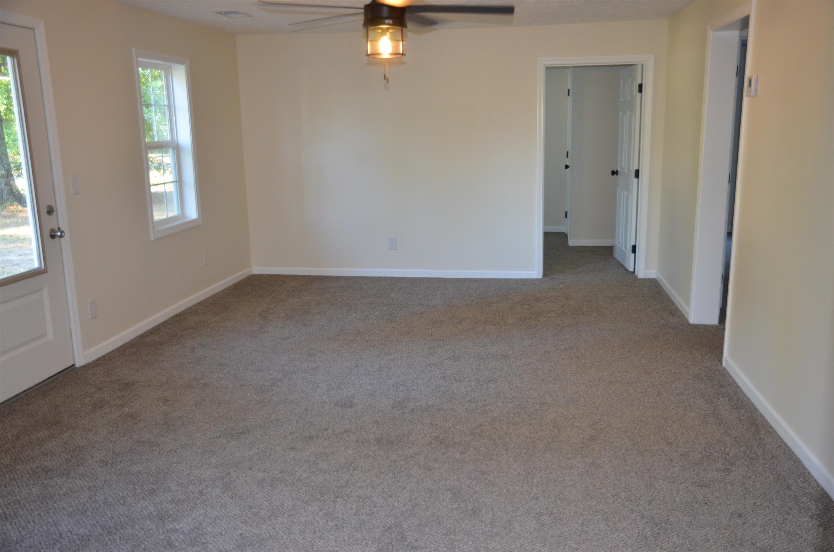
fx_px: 763
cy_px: 276
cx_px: 417
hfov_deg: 57.3
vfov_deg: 39.8
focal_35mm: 33
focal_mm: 22
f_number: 3.8
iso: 800
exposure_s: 1/60
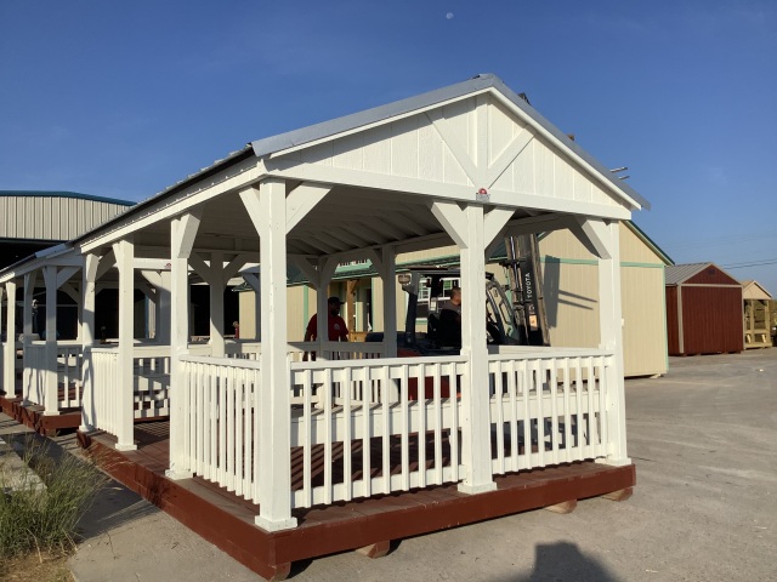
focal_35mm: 31
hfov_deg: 58.4
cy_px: 291
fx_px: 696
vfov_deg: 45.4
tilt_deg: +3.7
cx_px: 388
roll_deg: +0.8
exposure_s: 1/2915
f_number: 2.4
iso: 25
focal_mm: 3.3
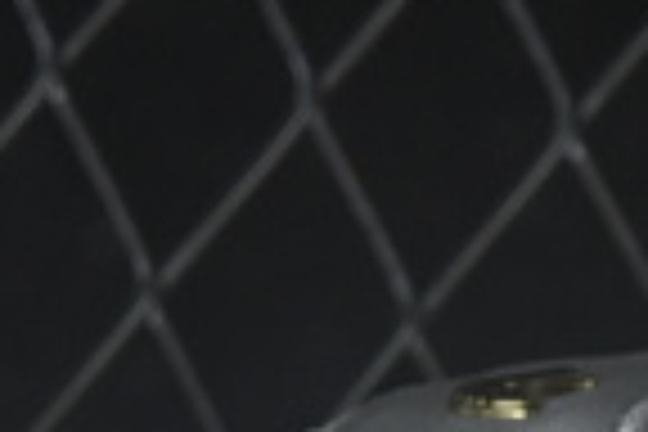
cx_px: 652
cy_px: 1588
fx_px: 10151
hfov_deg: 3.7
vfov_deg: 2.4
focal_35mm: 564
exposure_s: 1/80
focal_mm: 50
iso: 160
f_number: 7.1
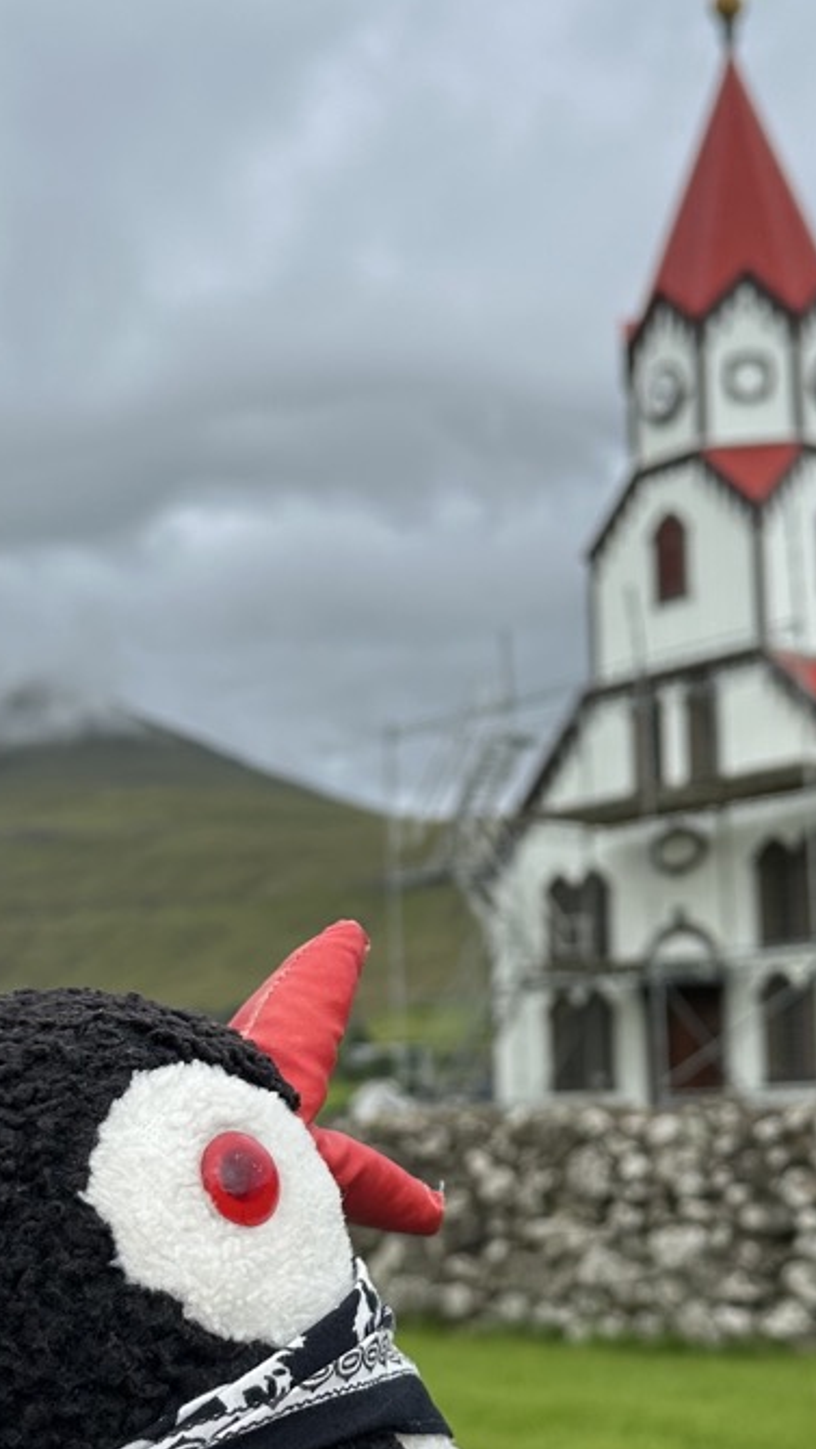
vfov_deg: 41.1
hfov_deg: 23.9
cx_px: 526
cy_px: 879
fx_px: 1921
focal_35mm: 50
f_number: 1.78
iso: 80
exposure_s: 1/2252
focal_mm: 6.86
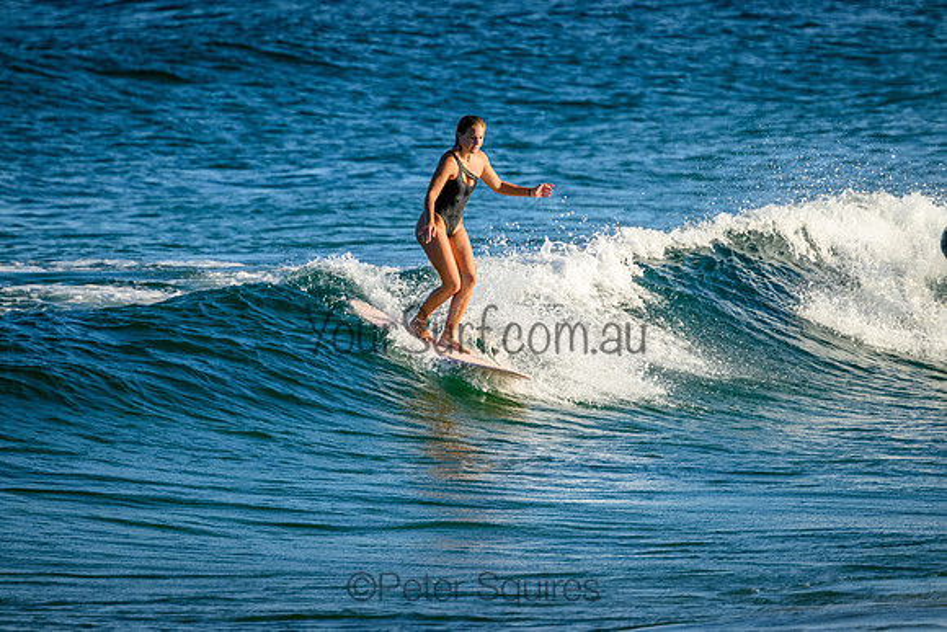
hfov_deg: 2.6
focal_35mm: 800
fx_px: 21048
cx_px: 474
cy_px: 316
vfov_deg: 1.7
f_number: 11
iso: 1800
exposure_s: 1/2000
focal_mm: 800
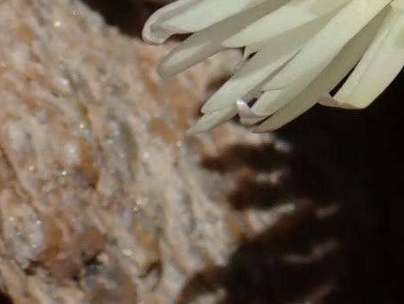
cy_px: -324
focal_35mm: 397
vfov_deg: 3.7
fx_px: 4636
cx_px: 482
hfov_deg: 5.0
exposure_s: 1/1000
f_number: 6.3
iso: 100
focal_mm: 16.48
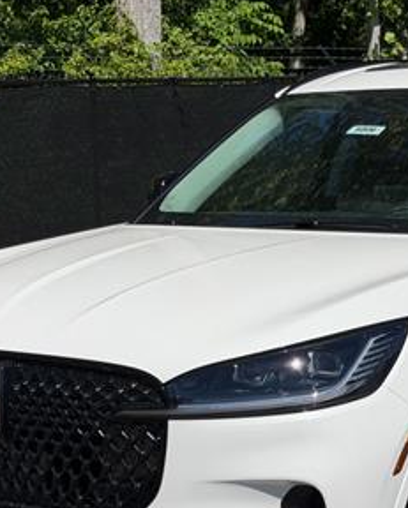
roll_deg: -0.3
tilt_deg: -10.0
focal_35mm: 104
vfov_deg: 18.4
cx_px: 376
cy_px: 339
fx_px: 1567
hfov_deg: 14.7
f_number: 1.78
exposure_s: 1/11364
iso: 80
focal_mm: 6.76
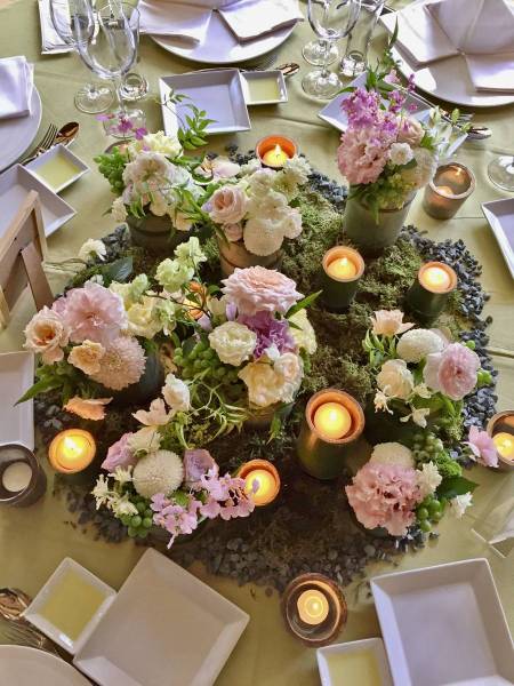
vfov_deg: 61.7
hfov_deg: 48.2
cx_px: 257
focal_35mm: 29
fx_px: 574
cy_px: 343
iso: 40
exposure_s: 1/30
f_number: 2.2
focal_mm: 4.15
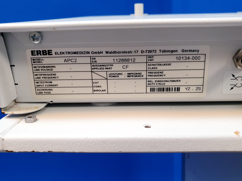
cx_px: 125
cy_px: 94
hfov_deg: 63.4
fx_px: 196
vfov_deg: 49.7
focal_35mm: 28
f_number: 2.4
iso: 250
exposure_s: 1/50
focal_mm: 4.3
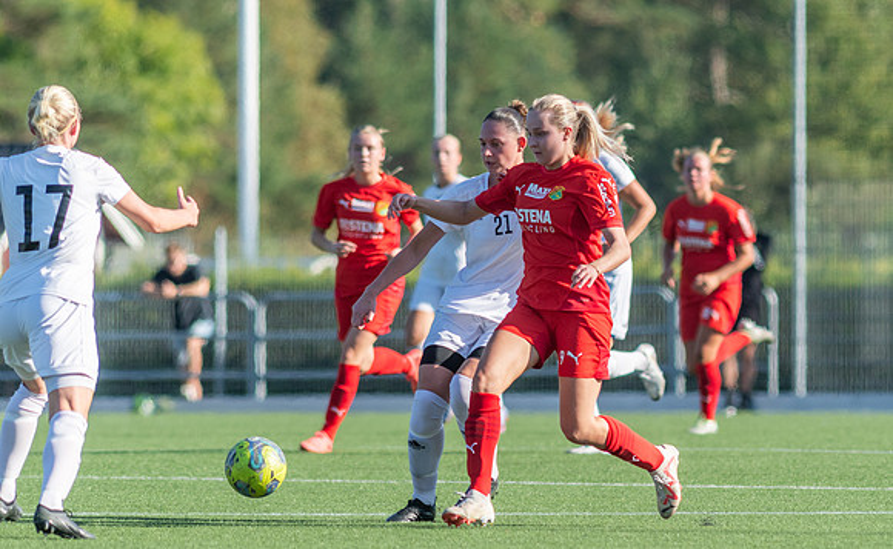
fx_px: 14368
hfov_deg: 3.6
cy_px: 382
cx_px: 575
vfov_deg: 2.2
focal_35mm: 593
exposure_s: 1/1600
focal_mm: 300
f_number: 3.5
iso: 110
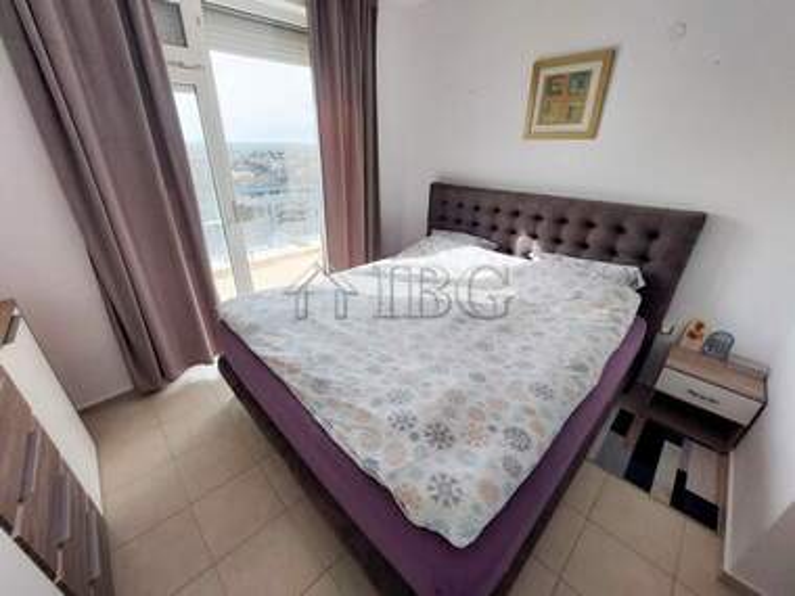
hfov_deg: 106.2
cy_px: 298
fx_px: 299
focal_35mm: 13
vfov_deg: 89.9
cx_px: 398
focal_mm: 1.74
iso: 50
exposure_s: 1/285
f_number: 2.2
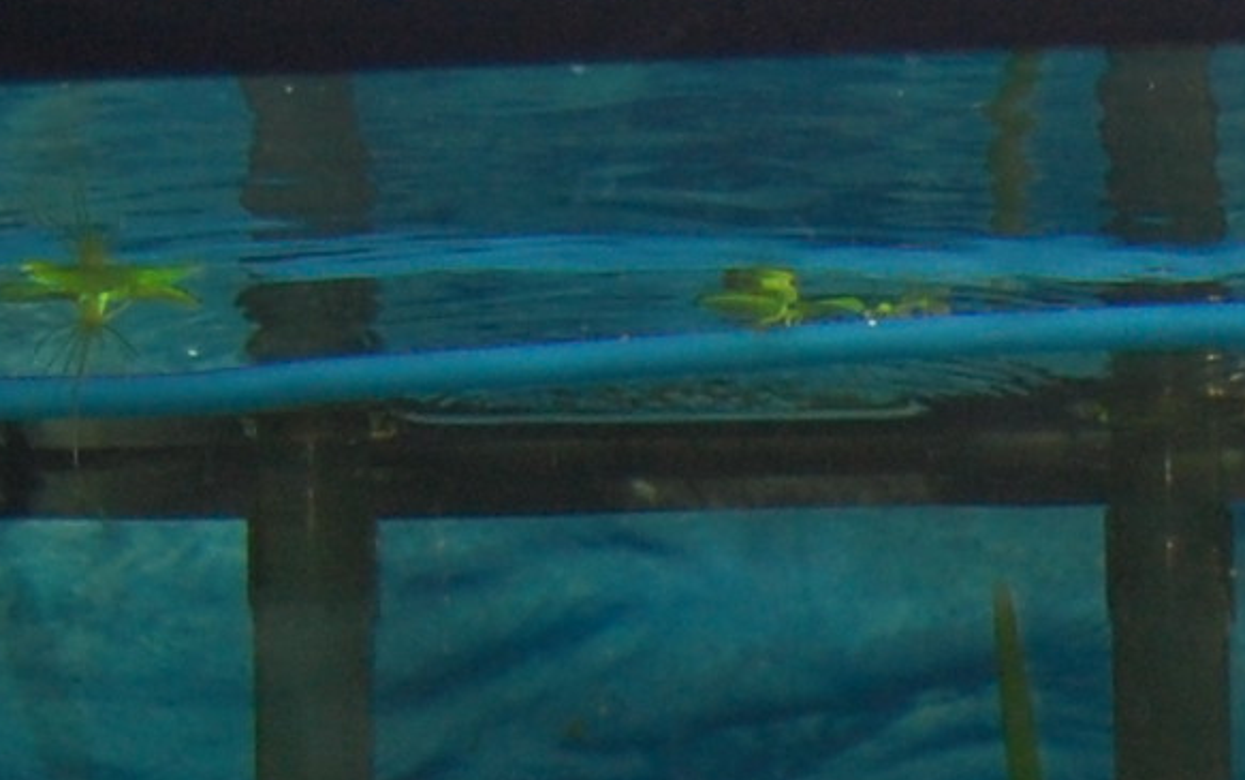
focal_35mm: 150
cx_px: 1948
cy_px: 1814
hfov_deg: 13.1
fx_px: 5079
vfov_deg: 8.1
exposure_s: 1/60
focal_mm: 19
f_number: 3.5
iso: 400
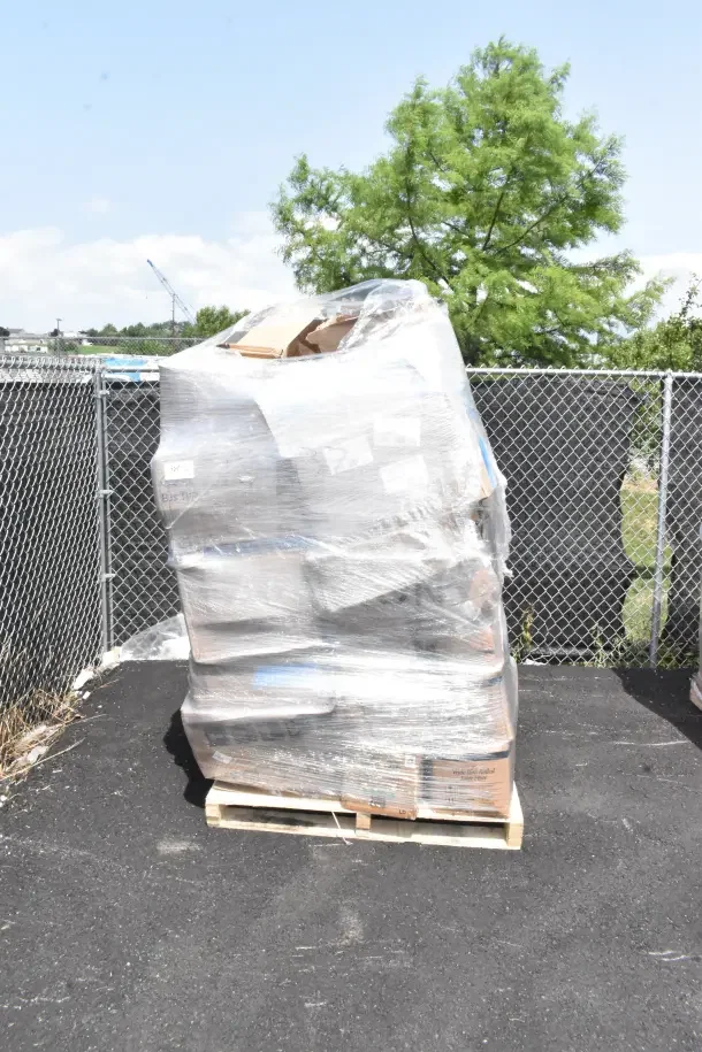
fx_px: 790
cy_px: 526
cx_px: 351
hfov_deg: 47.9
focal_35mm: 27
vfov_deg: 67.4
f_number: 20
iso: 6400
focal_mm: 18
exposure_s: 1/1600
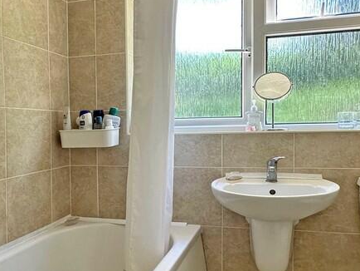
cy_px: 209
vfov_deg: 41.5
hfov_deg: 55.3
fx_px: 343
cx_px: 168
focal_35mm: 33
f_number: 2.2
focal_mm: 2.22
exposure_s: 1/99
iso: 200
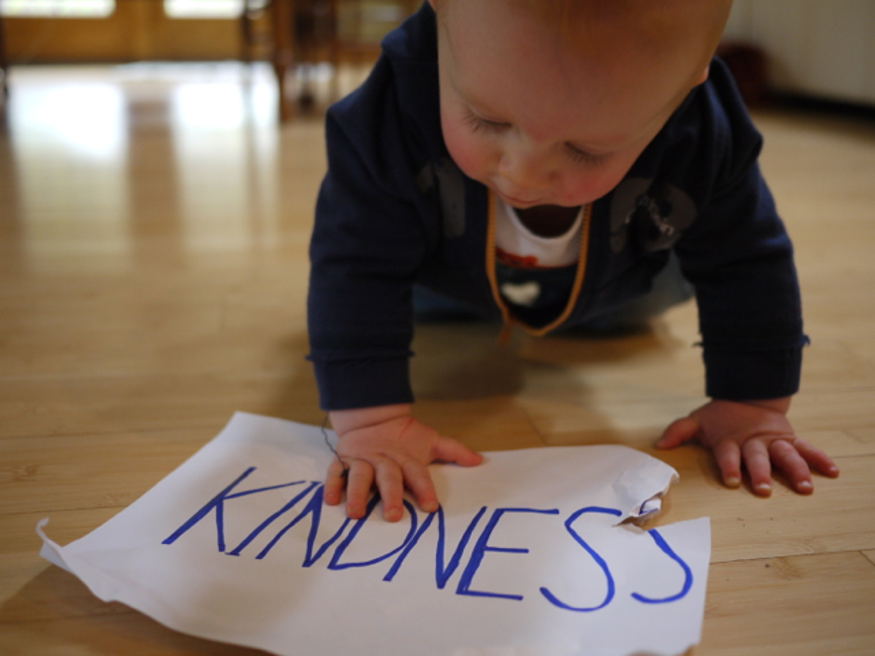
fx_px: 1011
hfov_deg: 46.8
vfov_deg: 36.0
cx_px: 438
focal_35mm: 40
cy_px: 328
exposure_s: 1/60
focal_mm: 20
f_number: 1.7
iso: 320
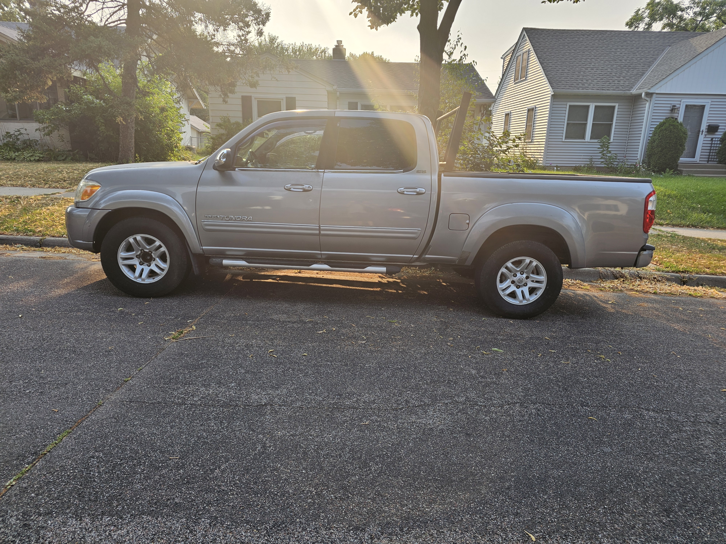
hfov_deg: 73.9
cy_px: 272
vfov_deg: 58.9
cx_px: 363
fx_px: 482
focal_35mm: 23
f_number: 1.7
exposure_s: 1/180
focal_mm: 6.3
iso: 12
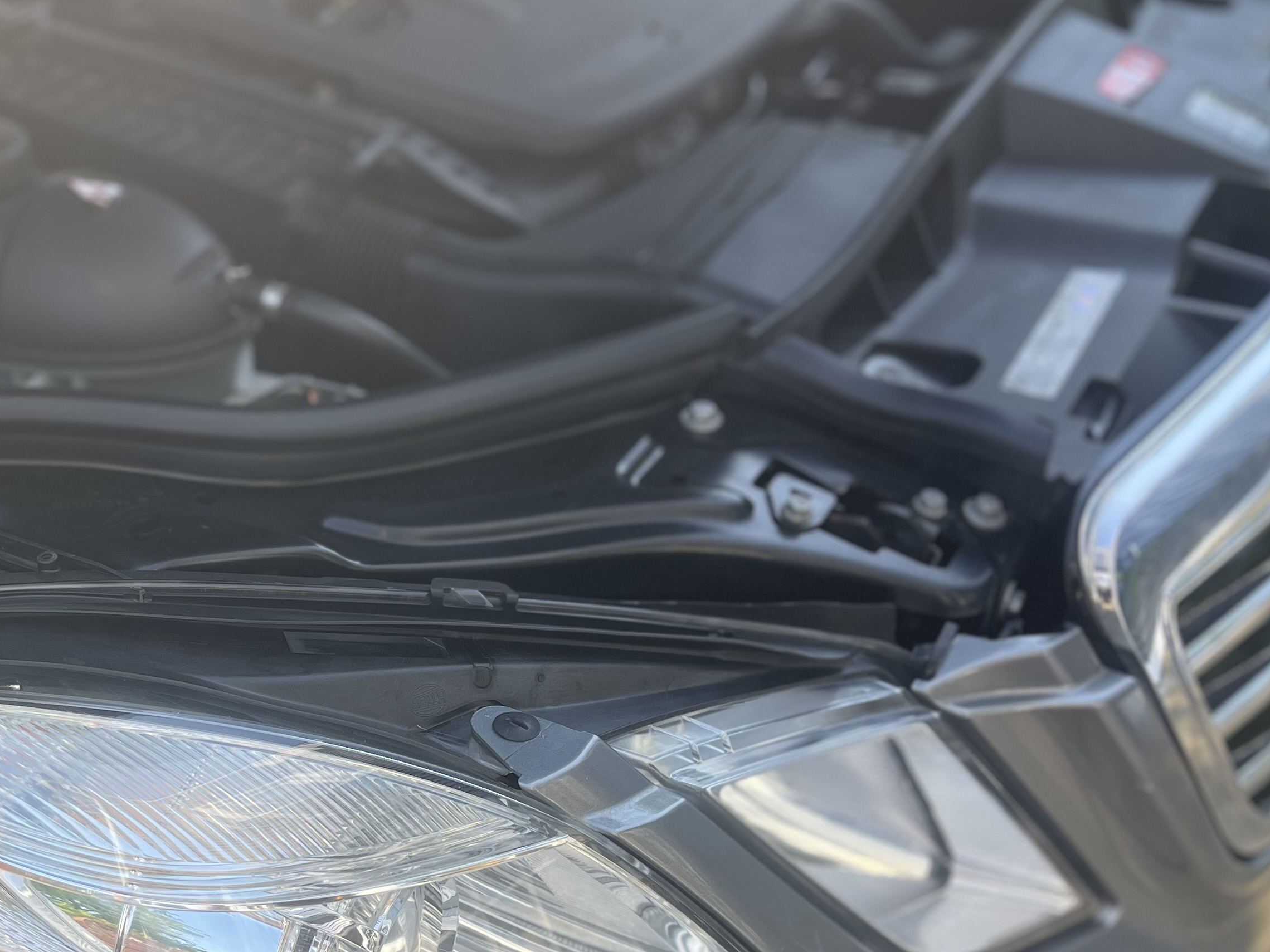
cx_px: 317
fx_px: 1688
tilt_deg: -40.2
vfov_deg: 30.9
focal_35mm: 46
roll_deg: +2.9
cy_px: 734
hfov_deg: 40.1
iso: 50
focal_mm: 5.1
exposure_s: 1/443
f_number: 1.6
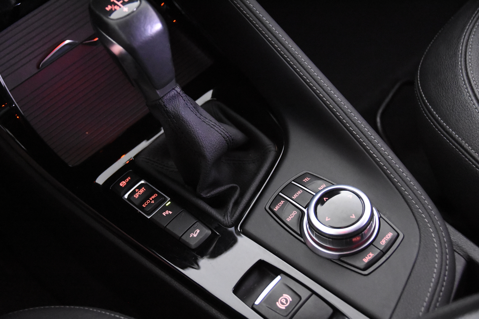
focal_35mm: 51
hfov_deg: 38.9
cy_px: 160
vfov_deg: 26.5
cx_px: 240
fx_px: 679
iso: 9000
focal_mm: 34
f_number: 3.3
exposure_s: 1/50
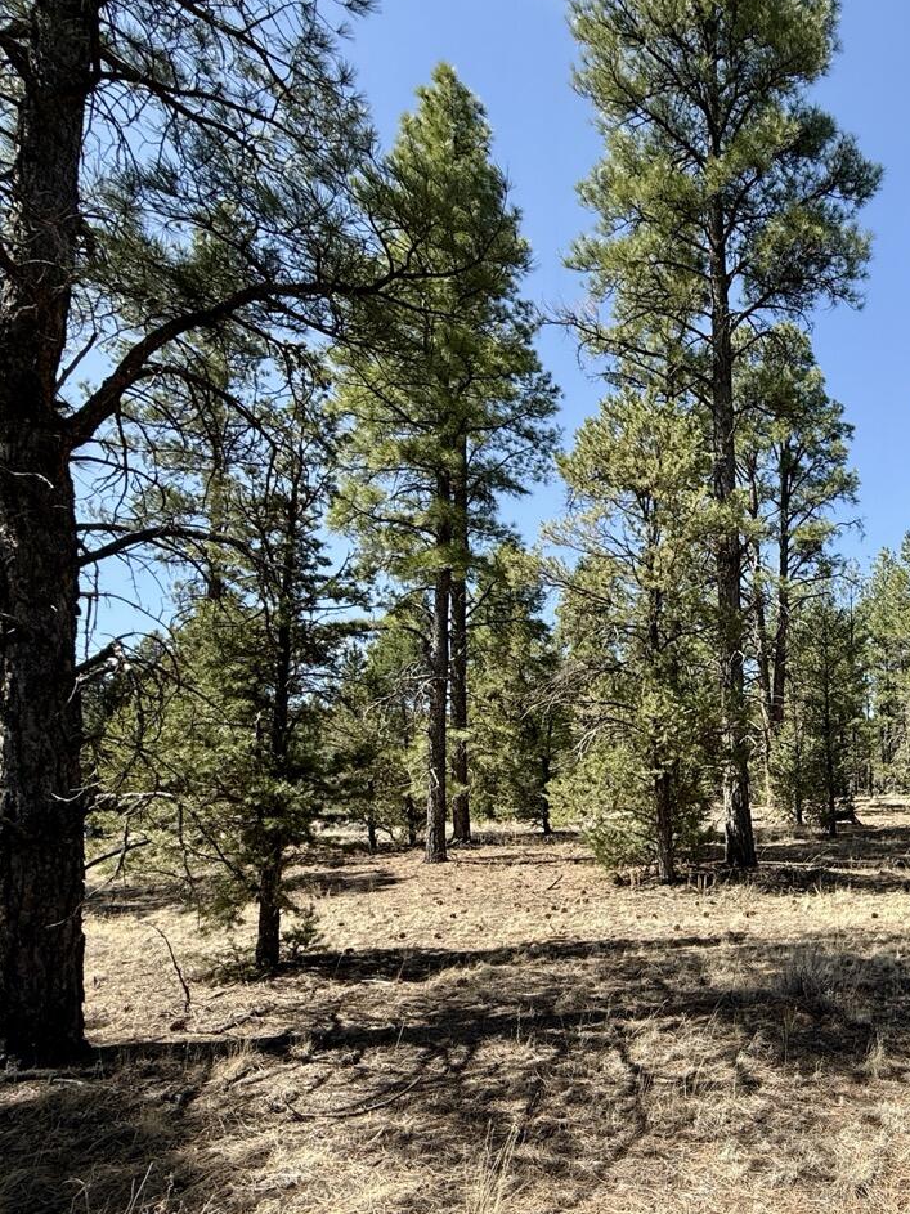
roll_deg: +2.6
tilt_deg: +17.5
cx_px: 821
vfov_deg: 84.7
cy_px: 597
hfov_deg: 58.5
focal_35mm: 19
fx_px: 666
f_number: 2.2
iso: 50
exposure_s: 1/672
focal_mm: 2.22
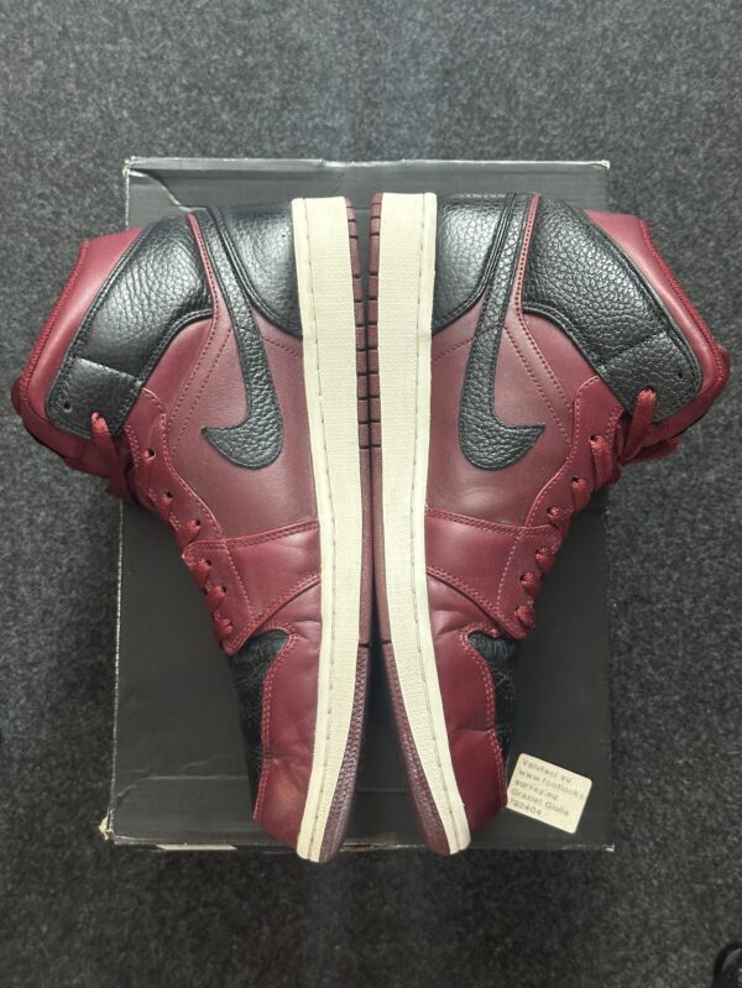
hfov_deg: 30.3
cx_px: 371
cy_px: 494
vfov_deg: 39.6
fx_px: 1371
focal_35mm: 48
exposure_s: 1/33
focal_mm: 6.86
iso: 320
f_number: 1.78
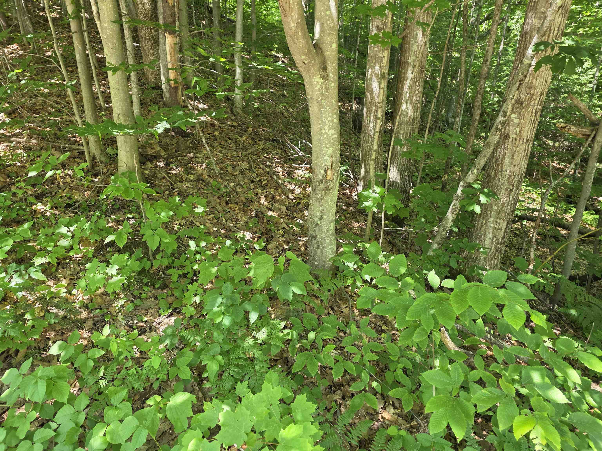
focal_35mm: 23
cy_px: 226
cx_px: 301
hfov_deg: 73.9
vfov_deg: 58.9
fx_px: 400
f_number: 1.7
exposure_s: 1/180
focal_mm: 6.25
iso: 125
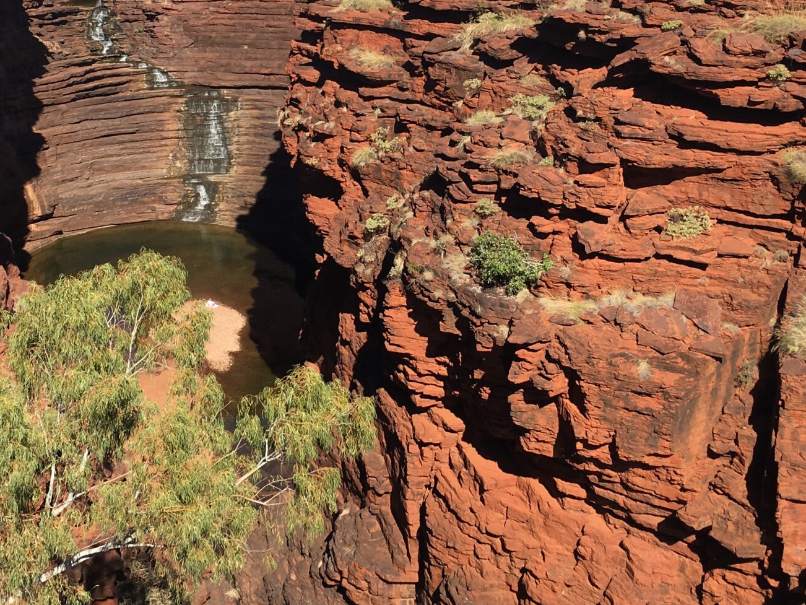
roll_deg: -0.3
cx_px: 295
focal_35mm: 57
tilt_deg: -14.4
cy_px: 100
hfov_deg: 33.6
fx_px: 1327
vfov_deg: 25.1
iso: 25
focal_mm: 4.15
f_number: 2.2
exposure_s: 1/1282
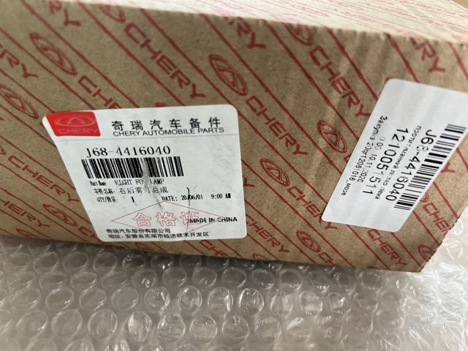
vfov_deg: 53.1
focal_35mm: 26
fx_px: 352
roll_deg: -4.4
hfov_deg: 67.3
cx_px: 234
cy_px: 176
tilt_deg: -36.1
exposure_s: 1/121
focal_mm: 5.7
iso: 125
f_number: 1.5
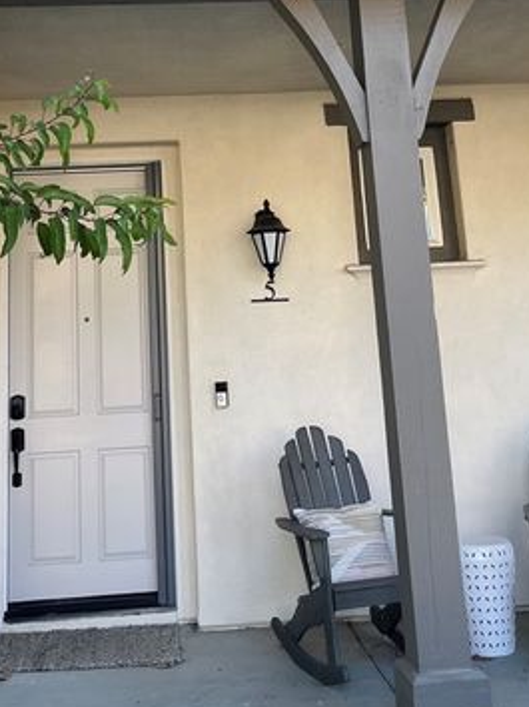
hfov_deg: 29.6
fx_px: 1000
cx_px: 224
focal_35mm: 49
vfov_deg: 37.5
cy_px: 139
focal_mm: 5.1
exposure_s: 1/378
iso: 50
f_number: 1.6
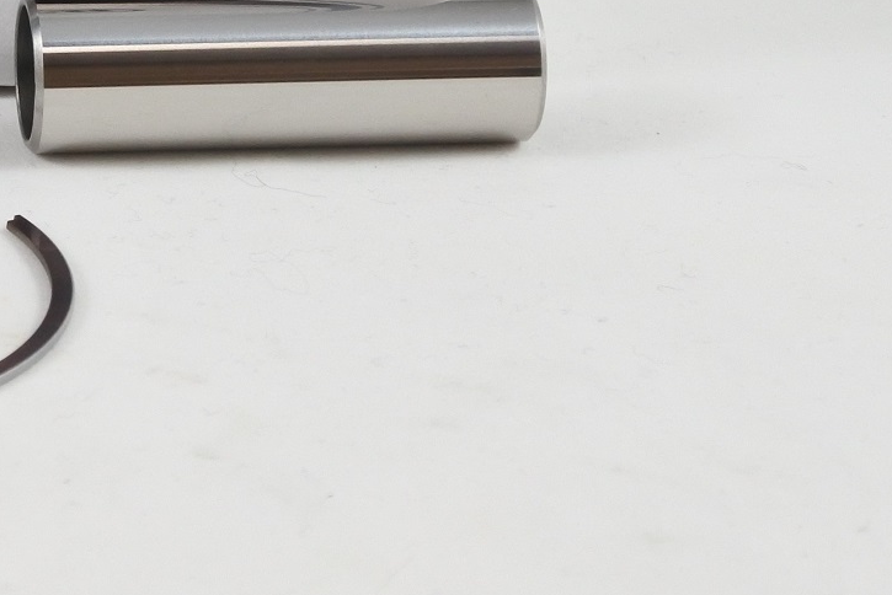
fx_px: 3445
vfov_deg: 9.7
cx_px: -234
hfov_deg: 14.2
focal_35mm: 139
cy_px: -165
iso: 500
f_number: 4.8
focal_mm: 20.1
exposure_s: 1/125
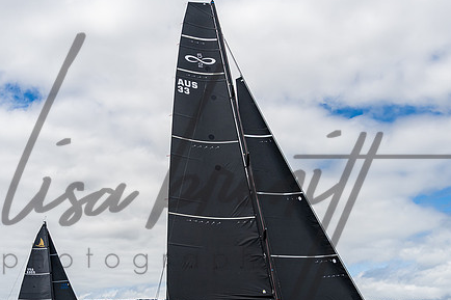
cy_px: 209
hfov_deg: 42.7
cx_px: 197
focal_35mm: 46
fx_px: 576
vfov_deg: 29.0
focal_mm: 28
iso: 500
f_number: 7.1
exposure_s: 1/2000
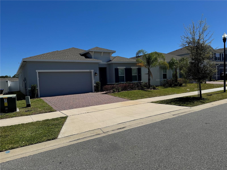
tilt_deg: -2.4
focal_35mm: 24
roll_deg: +3.4
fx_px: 157
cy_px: 85
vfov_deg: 56.8
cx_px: 114
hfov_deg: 71.6
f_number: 1.78
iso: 80
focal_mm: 6.76
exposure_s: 1/7937
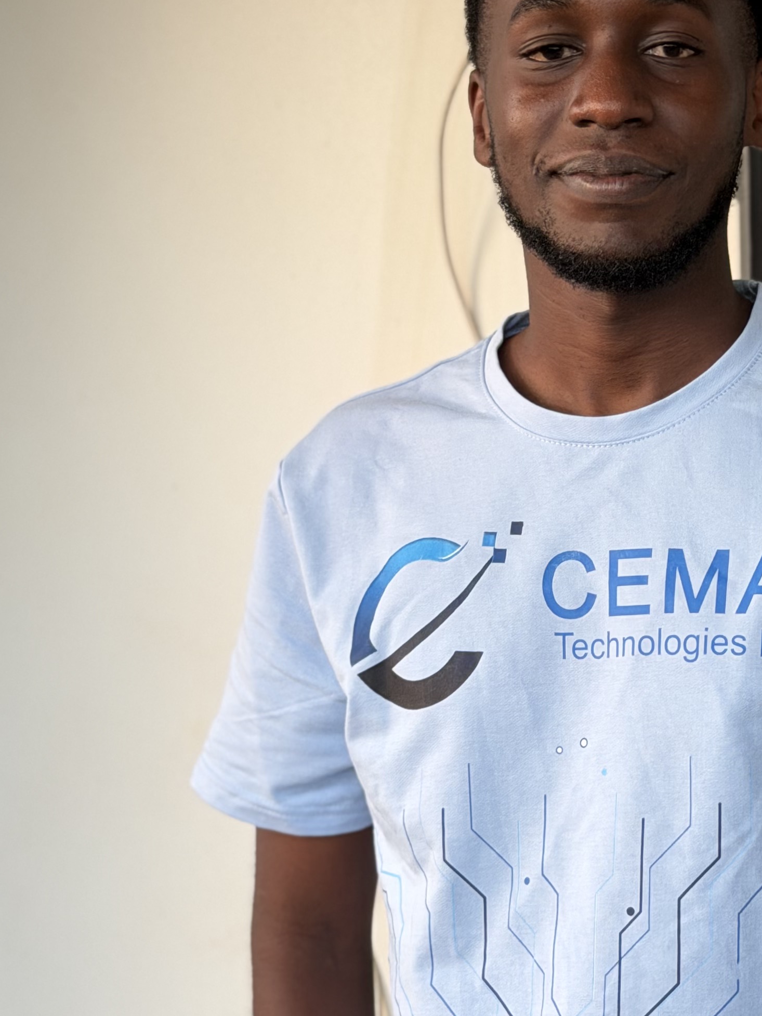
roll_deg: +2.2
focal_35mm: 99
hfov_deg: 14.9
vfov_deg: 19.8
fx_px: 2906
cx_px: 562
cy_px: 555
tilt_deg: -1.3
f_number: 1.78
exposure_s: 1/61
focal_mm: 6.76
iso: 100
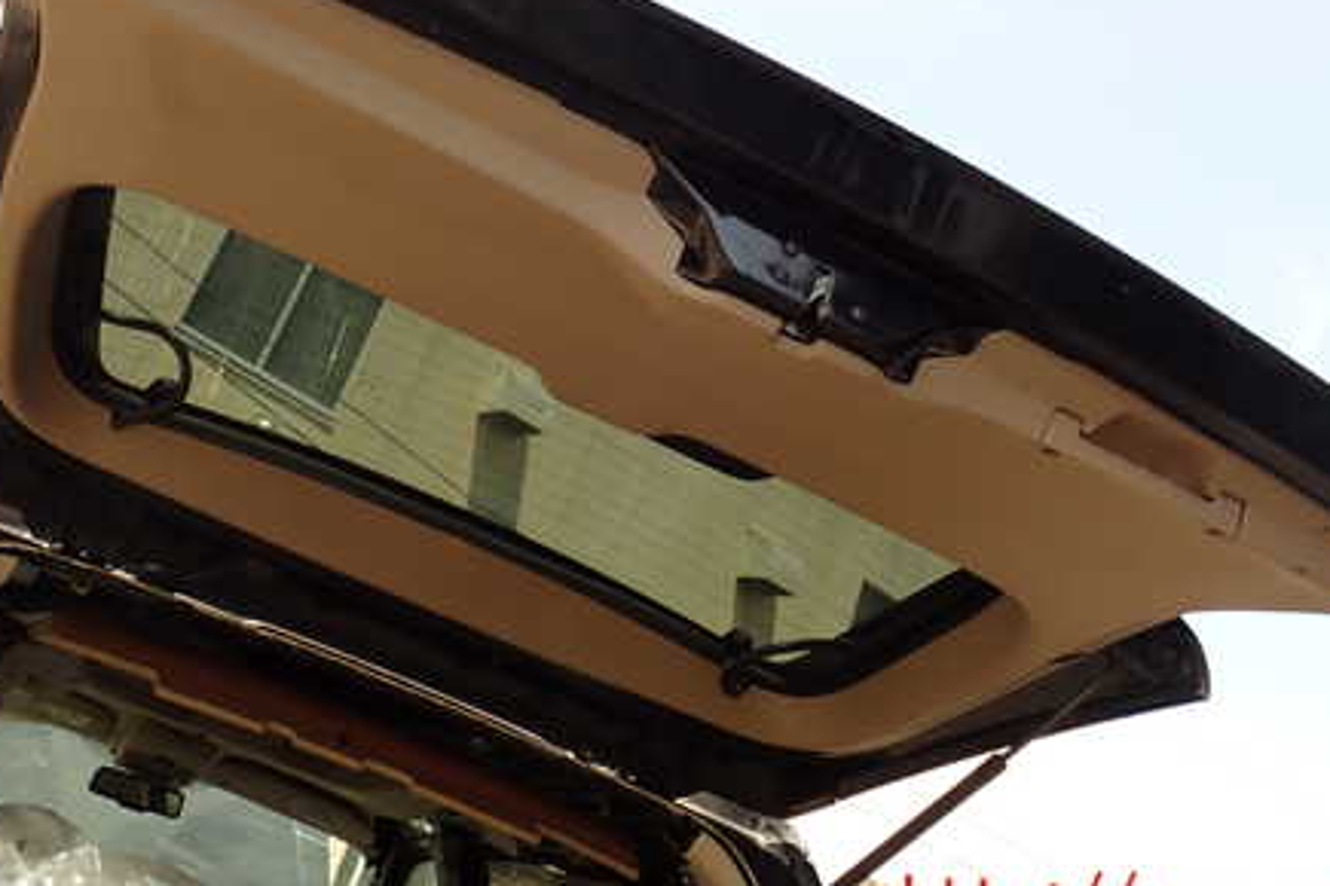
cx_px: 676
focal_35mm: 43
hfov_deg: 45.4
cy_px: 257
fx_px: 1588
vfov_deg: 30.8
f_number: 3.2
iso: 100
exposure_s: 1/320
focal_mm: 5.4
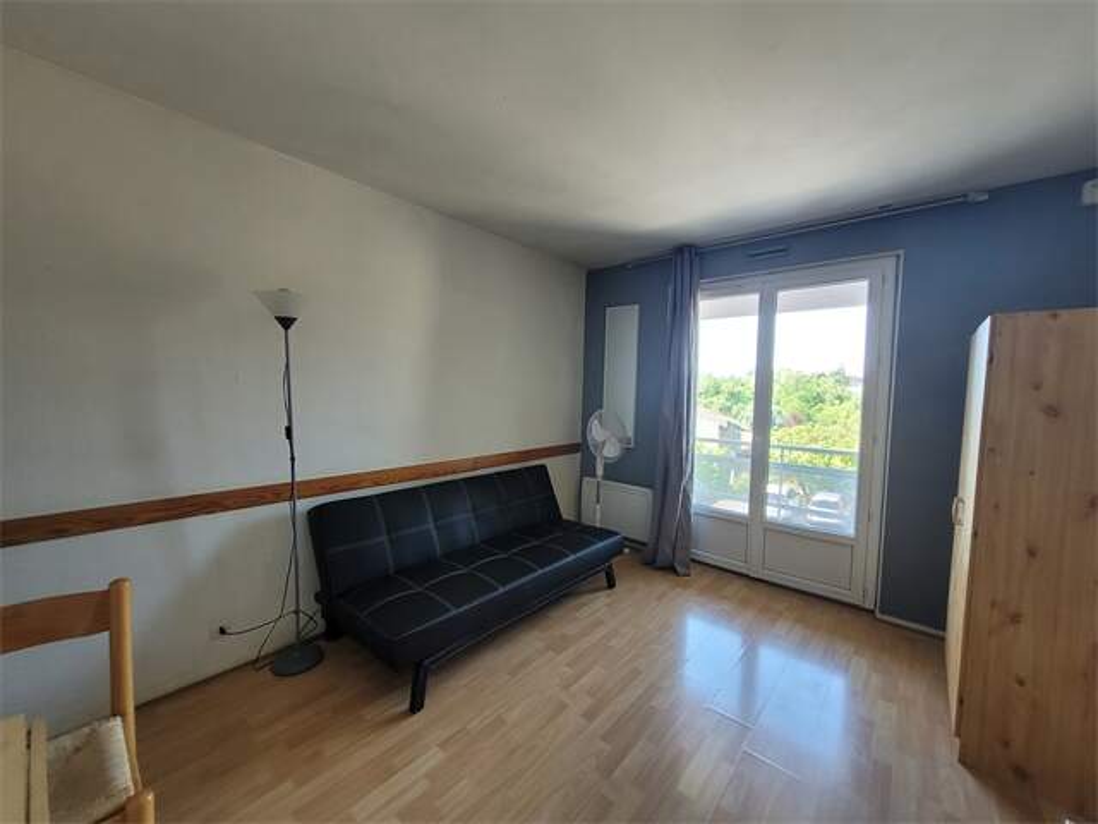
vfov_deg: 89.9
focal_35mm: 13
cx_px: 549
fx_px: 412
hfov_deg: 106.2
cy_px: 412
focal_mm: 1.74
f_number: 2.2
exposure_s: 1/50
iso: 125
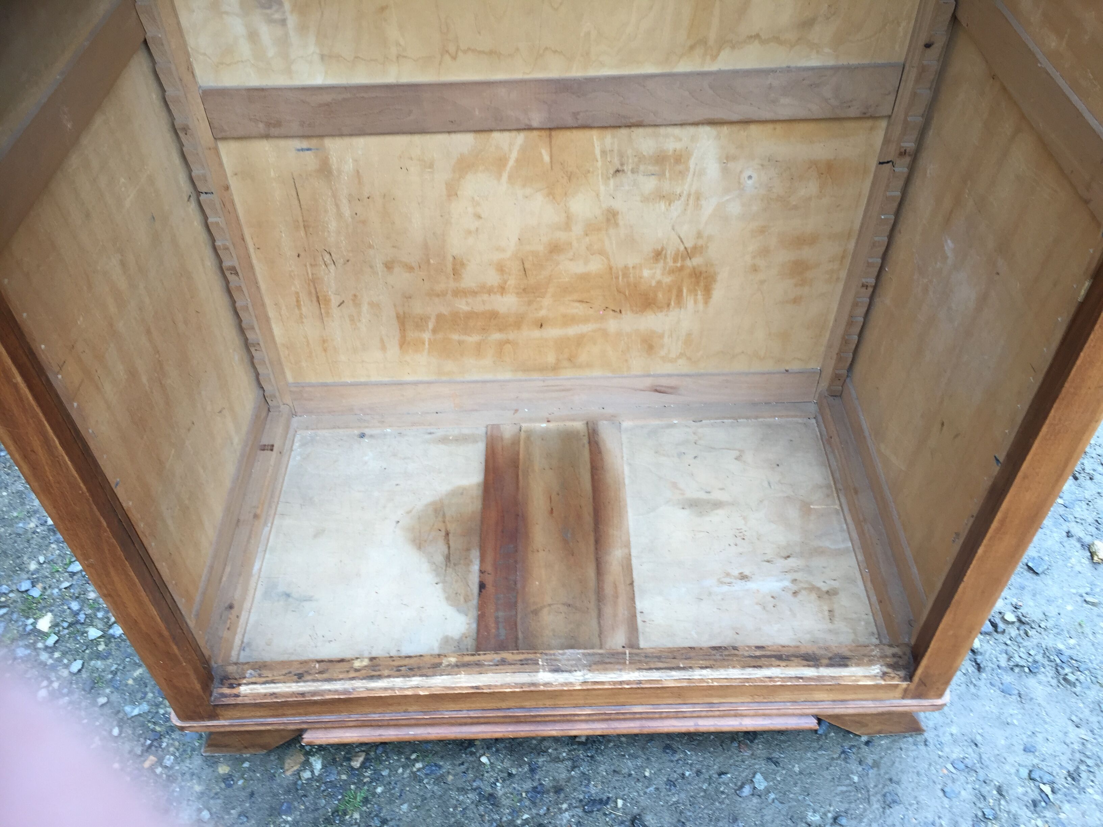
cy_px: 414
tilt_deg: -48.6
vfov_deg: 48.2
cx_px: 552
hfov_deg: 61.7
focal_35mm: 29
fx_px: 924
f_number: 2.2
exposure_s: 1/60
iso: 32
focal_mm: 4.15
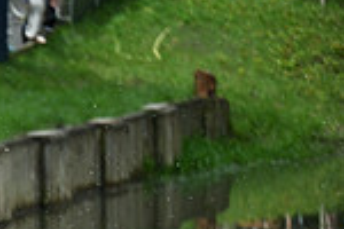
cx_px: -316
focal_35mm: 540
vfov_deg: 2.5
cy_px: 395
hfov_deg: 3.8
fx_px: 5160
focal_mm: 140
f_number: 3.2
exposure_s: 1/1250
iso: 220
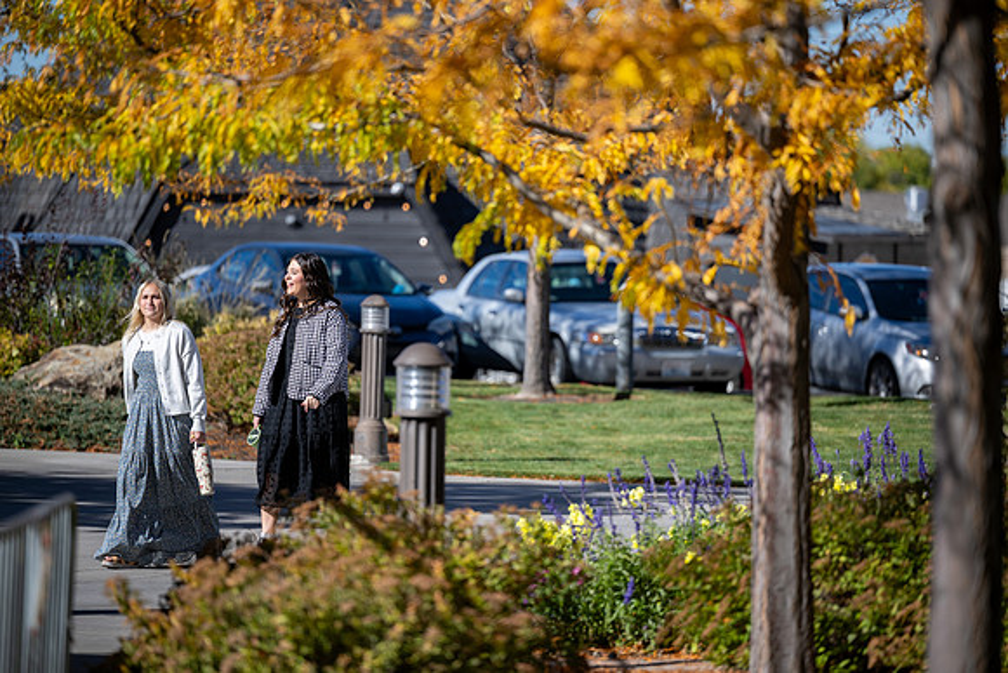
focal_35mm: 200
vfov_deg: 6.9
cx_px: 504
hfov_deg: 10.3
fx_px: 5601
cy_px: 336
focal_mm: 200
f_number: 2.8
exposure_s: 1/2000
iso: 100
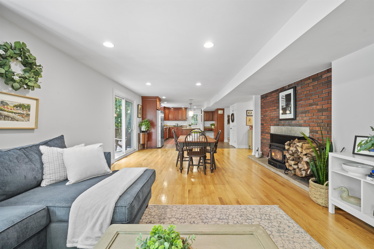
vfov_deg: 77.2
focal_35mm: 15
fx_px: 156
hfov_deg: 100.4
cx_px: 187
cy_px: 124
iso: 250
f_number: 7.1
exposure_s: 3
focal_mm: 15
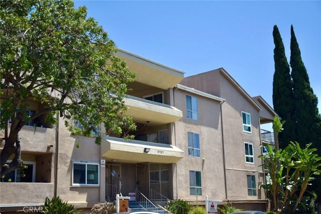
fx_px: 428
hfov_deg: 41.1
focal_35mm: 48
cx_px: 160
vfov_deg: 28.1
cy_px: 107
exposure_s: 1/1600
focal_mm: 32
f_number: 4.2
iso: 200
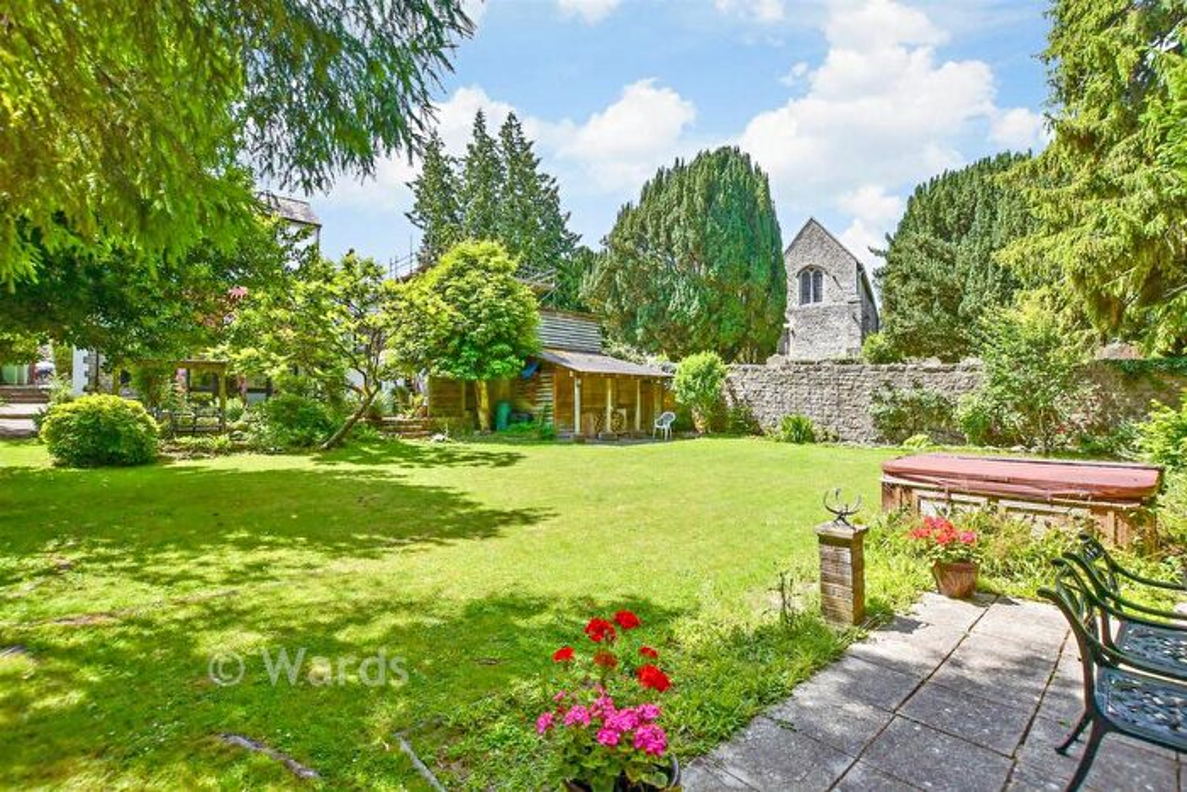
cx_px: 594
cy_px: 396
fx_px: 495
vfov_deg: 77.4
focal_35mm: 15
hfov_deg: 100.4
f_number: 8
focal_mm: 10
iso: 320
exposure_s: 1/800
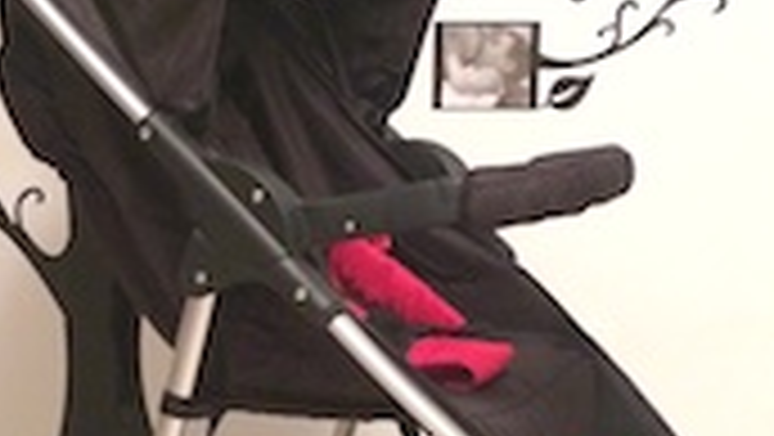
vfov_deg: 15.9
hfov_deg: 27.6
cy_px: 297
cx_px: 230
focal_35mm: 76
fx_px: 1561
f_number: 2.2
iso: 640
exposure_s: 1/15
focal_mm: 4.12
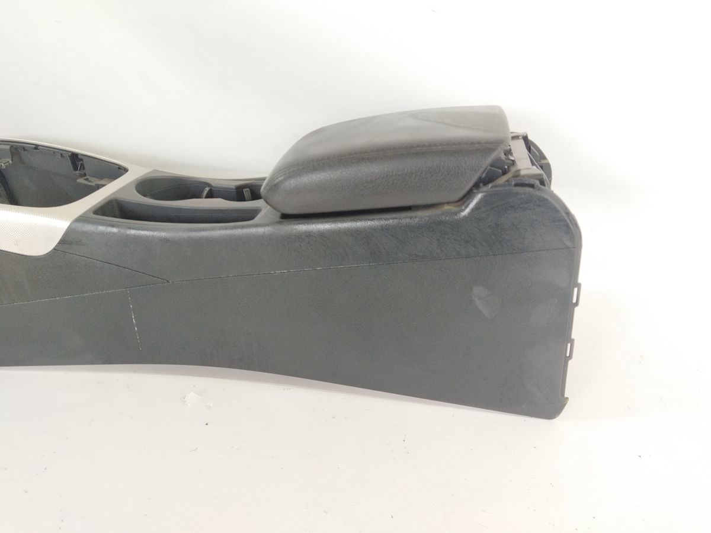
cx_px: 356
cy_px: 266
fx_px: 555
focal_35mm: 27
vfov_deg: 51.4
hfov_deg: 65.3
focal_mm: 4.71
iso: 173
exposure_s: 1/50
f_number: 1.79
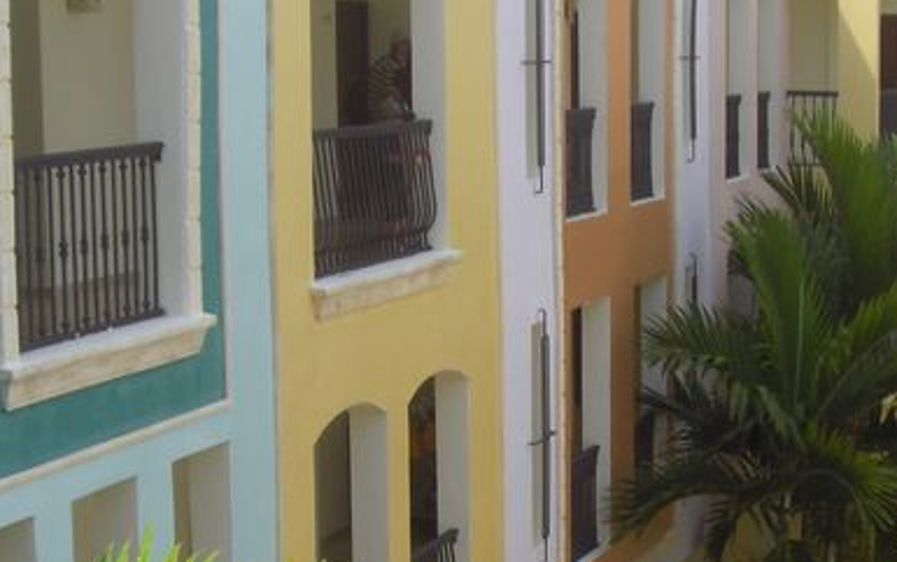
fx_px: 2617
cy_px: 520
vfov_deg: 12.1
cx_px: 629
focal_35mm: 107
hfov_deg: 19.4
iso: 64
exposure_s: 1/125
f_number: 8
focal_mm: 6.2
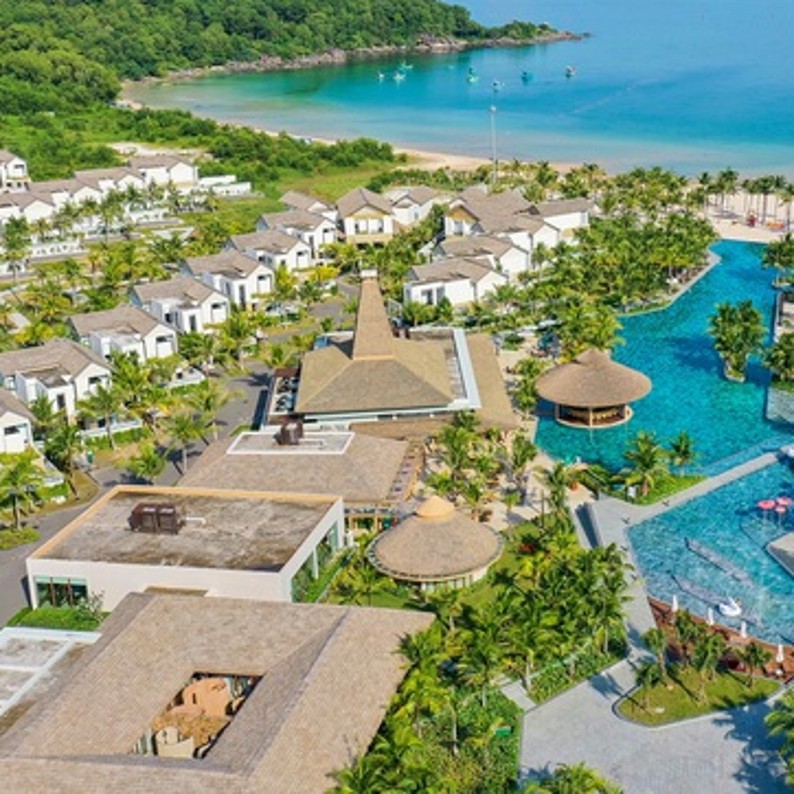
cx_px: 629
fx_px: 1246
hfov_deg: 34.3
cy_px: 332
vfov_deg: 35.3
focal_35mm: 48
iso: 100
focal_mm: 10.26
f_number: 5.6
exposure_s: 1/400
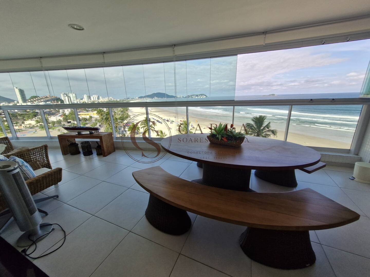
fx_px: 139
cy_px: 138
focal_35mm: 13
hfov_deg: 106.2
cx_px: 185
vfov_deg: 89.9
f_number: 2.2
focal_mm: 1.74
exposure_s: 1/708
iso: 50
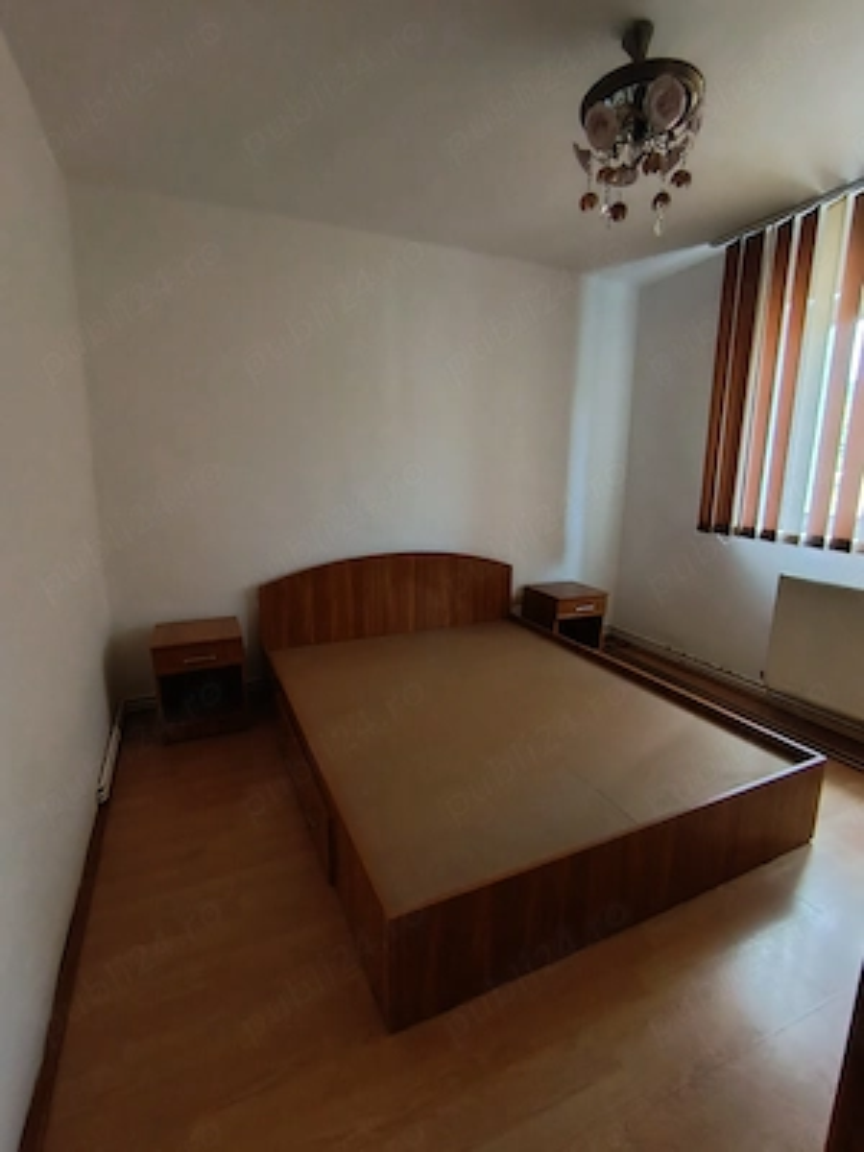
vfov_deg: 91.0
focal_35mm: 17
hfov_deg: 74.7
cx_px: 432
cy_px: 576
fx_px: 566
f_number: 2.2
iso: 1098
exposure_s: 1/33.3
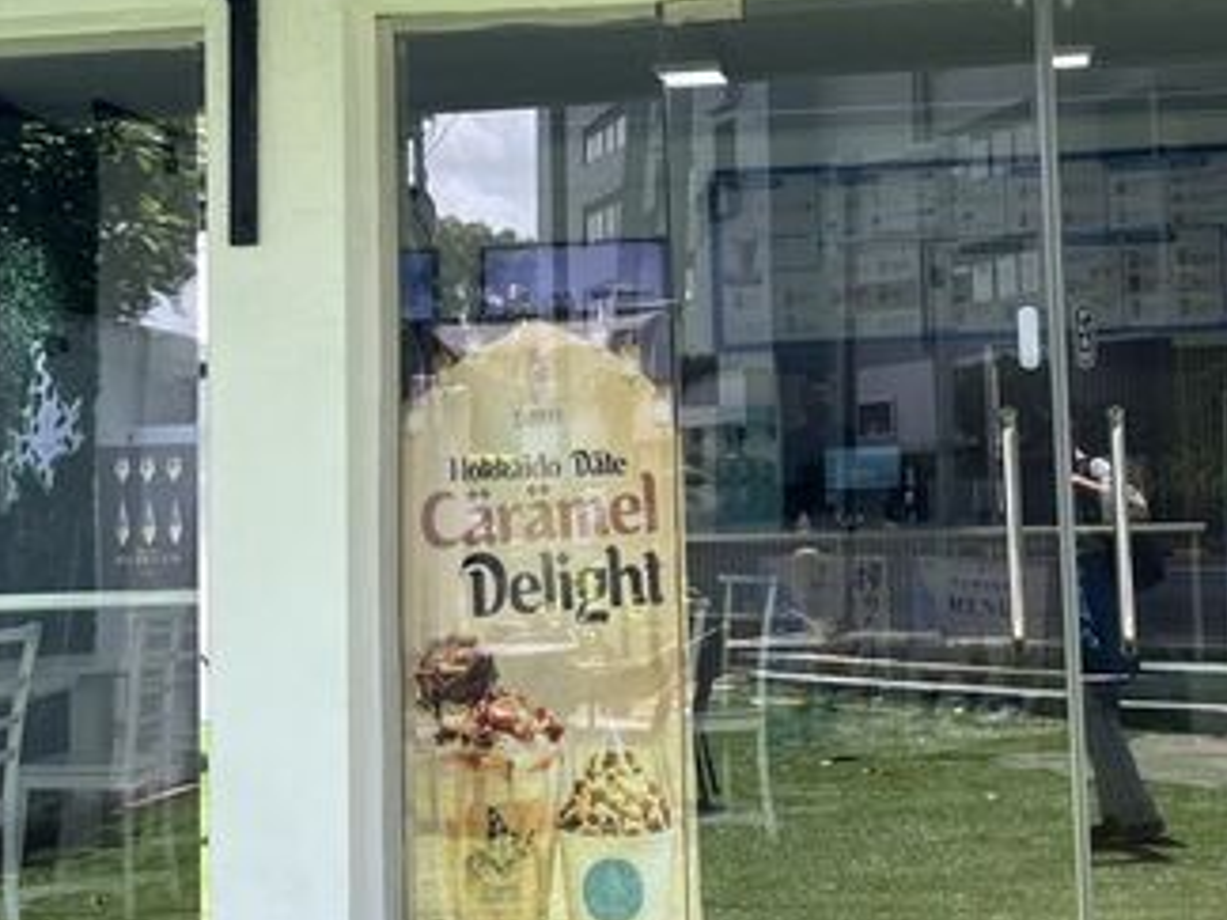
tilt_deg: +6.9
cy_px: 273
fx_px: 2162
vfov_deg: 23.9
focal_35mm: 61
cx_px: 791
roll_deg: +0.8
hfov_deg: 31.5
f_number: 1.6
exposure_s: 1/532
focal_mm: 5.1
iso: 50
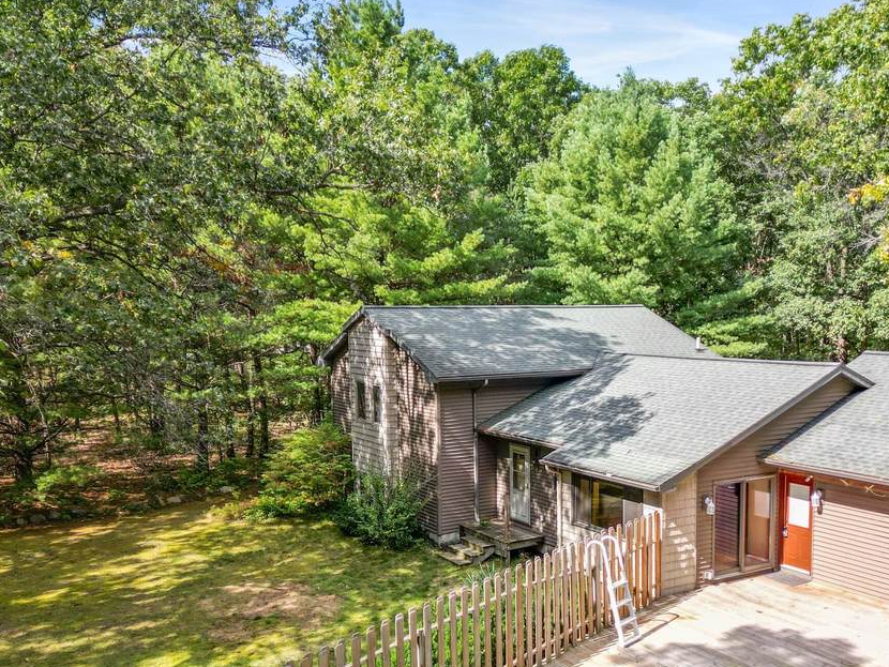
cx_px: 532
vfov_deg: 38.4
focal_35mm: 37
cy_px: 424
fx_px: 951
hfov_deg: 49.8
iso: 100
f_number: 1.7
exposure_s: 1/20
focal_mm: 6.72
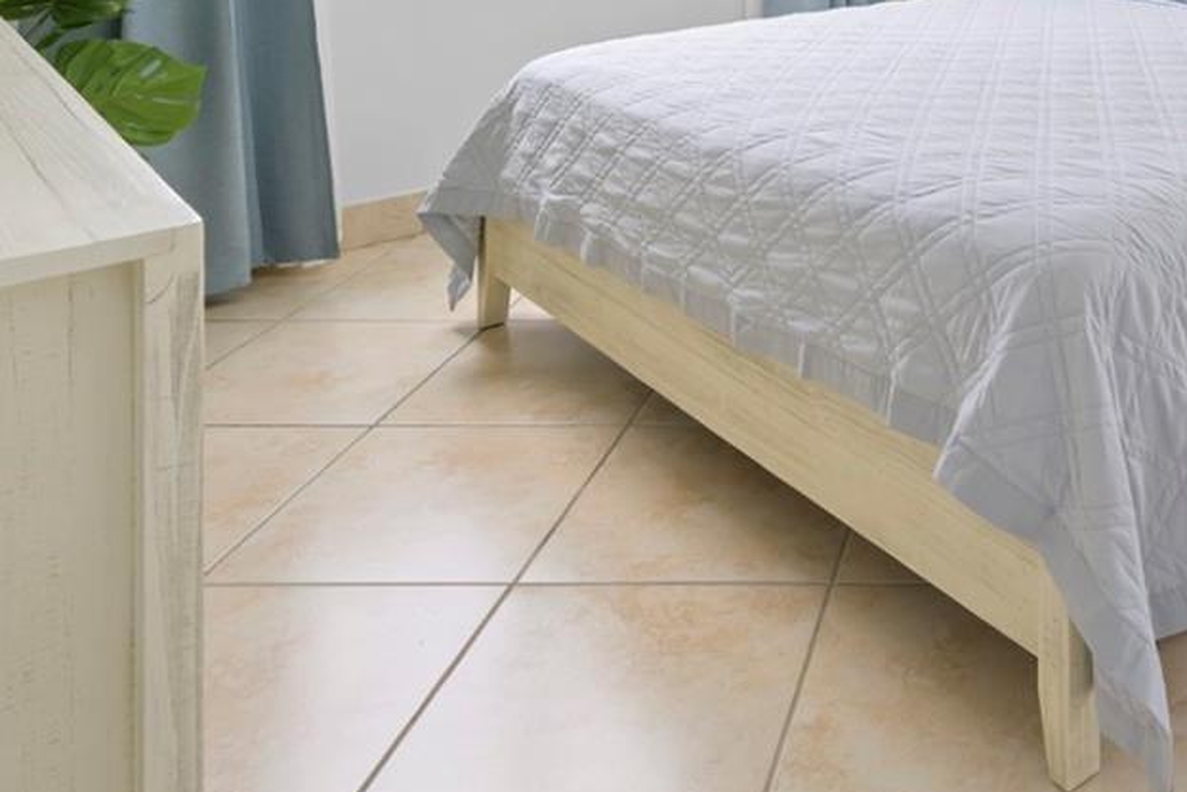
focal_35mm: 36
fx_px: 1187
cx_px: 1084
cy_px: -116
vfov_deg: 31.8
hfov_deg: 47.4
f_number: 8
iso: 100
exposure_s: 1/15
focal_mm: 14
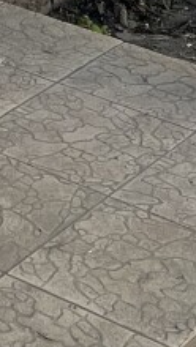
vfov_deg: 9.6
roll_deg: +2.0
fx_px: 1707
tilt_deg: +0.1
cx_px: -136
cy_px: -623
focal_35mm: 185
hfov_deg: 6.5
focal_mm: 5.7
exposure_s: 1/360
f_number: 1.5
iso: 50
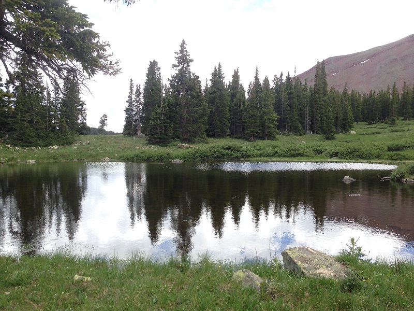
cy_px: 156
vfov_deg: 42.9
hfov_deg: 55.4
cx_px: 207
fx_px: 395
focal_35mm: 33
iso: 50
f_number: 2.4
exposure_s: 1/516
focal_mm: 4.12
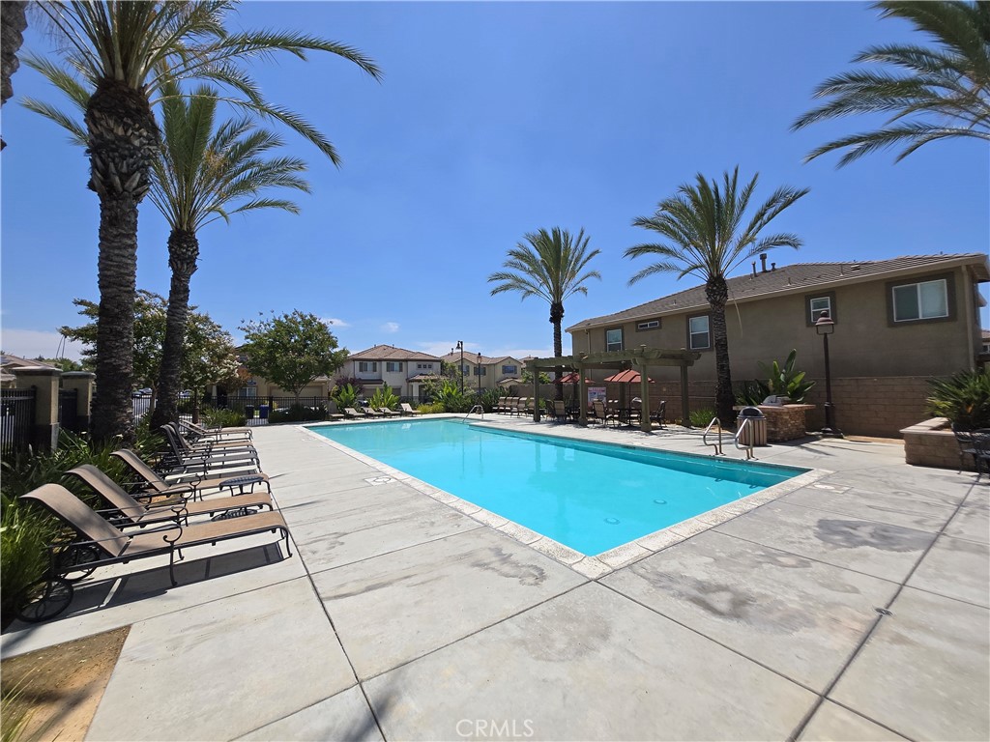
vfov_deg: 89.9
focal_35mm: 13
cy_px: 371
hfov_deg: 106.2
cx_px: 495
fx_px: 372
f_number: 2.2
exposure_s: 1/1973
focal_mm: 1.7
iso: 25
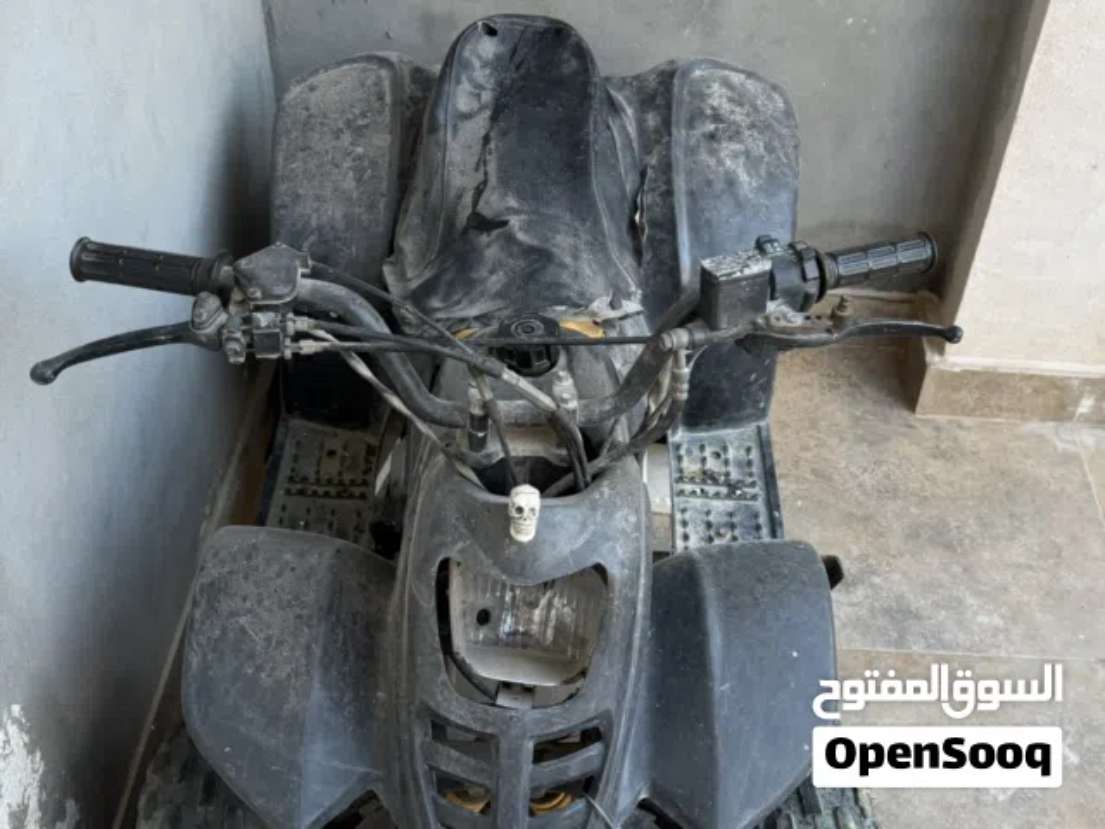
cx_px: 552
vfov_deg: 56.8
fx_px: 766
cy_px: 414
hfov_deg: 71.6
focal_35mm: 24
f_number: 1.78
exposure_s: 1/121
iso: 80
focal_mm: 6.76
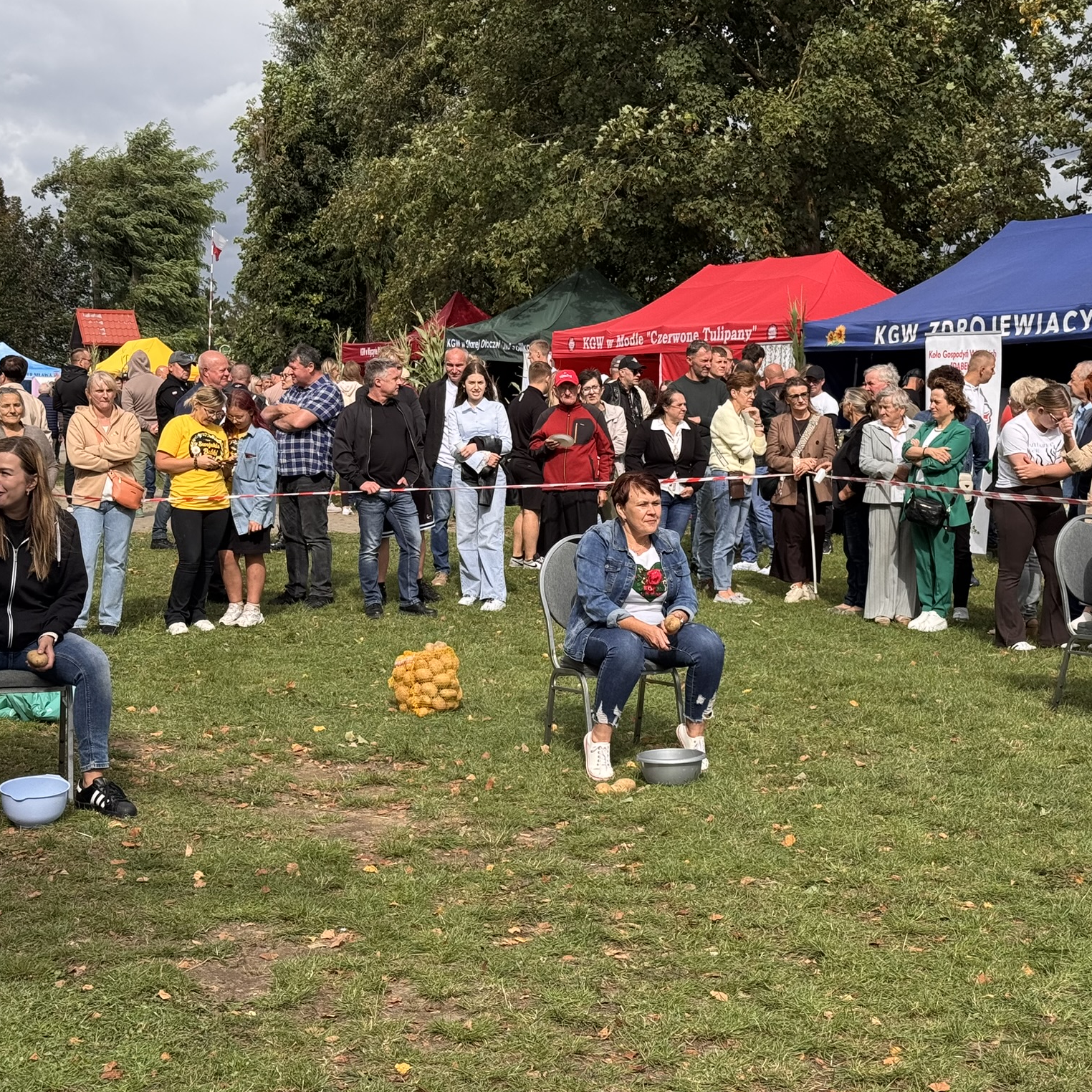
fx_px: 2034
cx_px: 564
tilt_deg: -1.3
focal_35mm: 57
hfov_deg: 30.0
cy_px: 543
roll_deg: -0.4
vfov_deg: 30.0
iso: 64
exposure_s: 1/3096
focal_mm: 6.76
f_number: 1.78
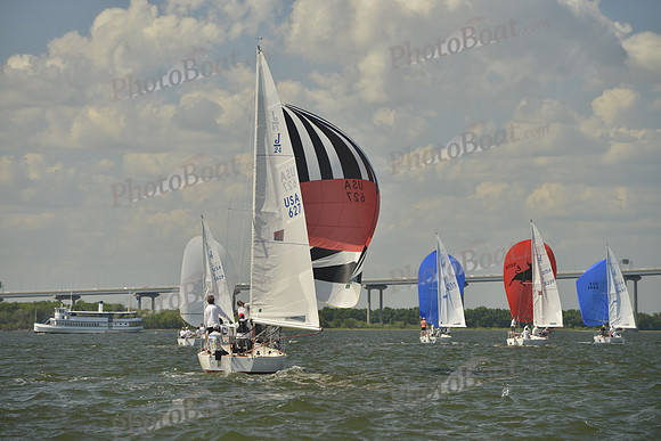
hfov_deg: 14.2
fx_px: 2663
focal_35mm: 145
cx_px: 330
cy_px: 220
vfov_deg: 9.5
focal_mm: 145
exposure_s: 1/1250
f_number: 6.3
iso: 280
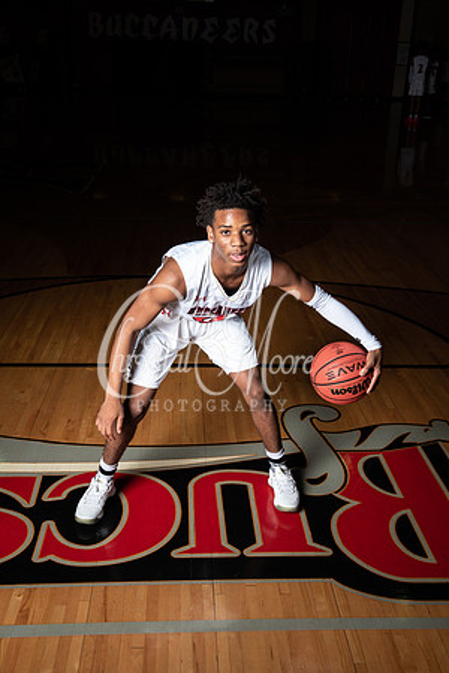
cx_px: 224
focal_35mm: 38
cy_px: 336
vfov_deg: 50.7
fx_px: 711
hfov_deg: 35.1
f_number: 14
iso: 320
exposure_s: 1/200
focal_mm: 38
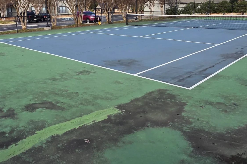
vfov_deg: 42.0
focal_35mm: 31
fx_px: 213
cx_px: 116
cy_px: 62
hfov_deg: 60.2
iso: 40
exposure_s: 1/1372
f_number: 1.9
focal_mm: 2.2
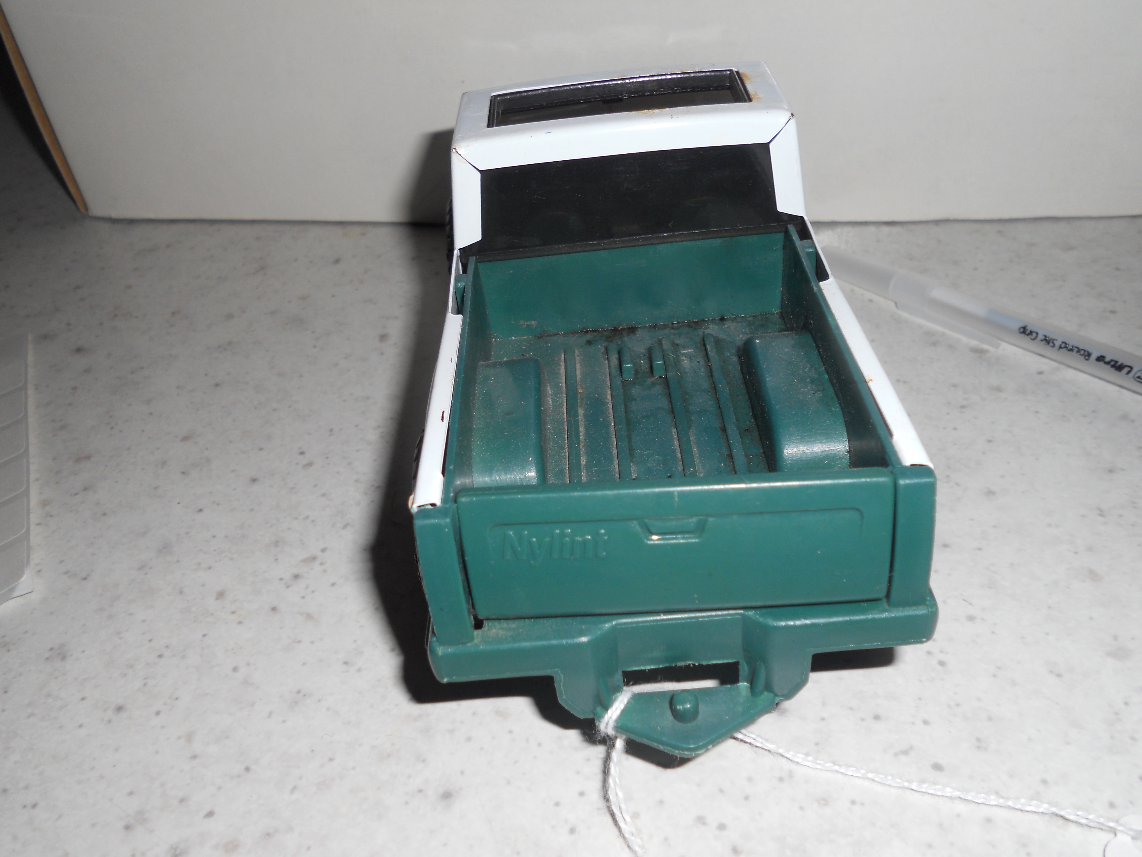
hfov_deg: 56.8
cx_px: 571
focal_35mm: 32
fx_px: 1056
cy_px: 428
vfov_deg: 44.2
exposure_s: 1/25
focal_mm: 5.8
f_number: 8.8
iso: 80
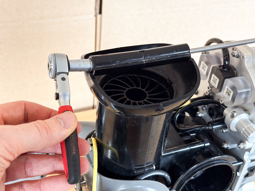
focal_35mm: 48
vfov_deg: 30.3
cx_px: 128
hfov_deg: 39.7
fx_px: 354
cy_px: 96
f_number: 1.8
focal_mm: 6.76
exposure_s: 1/100
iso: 200
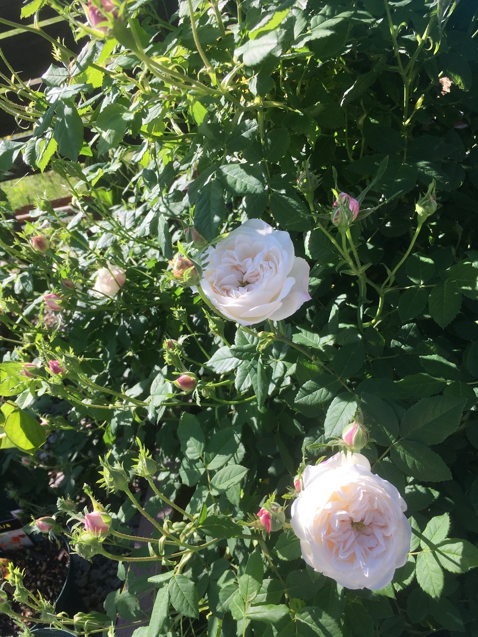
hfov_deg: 48.2
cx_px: 239
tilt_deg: -35.8
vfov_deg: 61.7
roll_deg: +16.1
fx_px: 534
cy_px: 318
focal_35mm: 29
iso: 25
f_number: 2.2
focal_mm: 4.15
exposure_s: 1/777
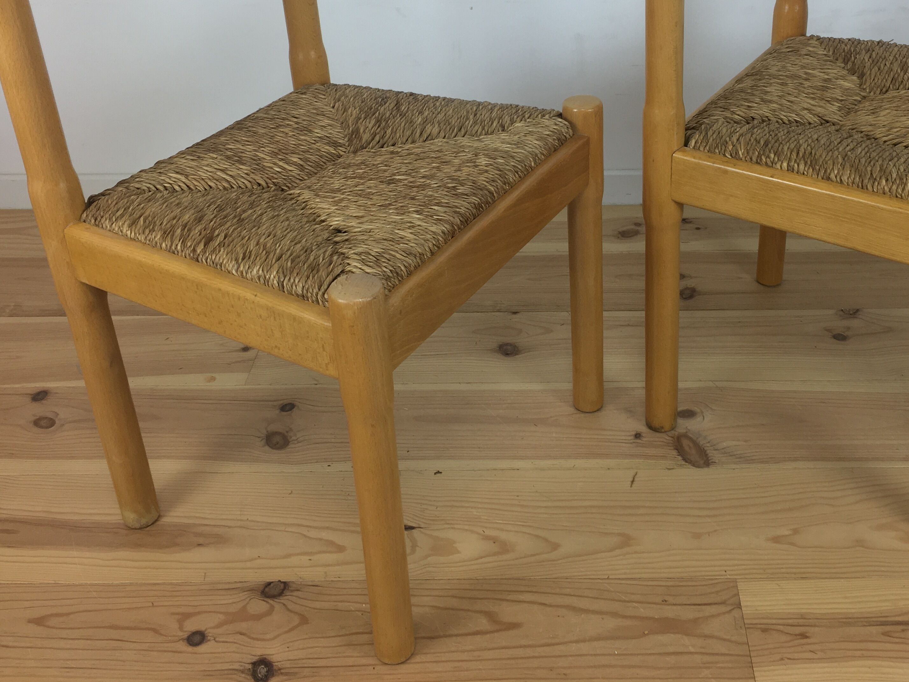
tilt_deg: -27.7
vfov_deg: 34.7
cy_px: 206
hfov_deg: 45.5
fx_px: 1077
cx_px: 545
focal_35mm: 41
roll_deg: +1.9
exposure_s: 1/33
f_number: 2.2
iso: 32
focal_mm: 4.15
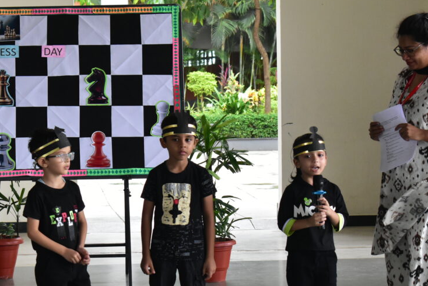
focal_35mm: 135
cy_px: 197
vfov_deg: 10.2
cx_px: 124
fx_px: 1603
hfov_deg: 15.2
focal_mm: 55
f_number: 5.6
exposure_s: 1/200
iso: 2200
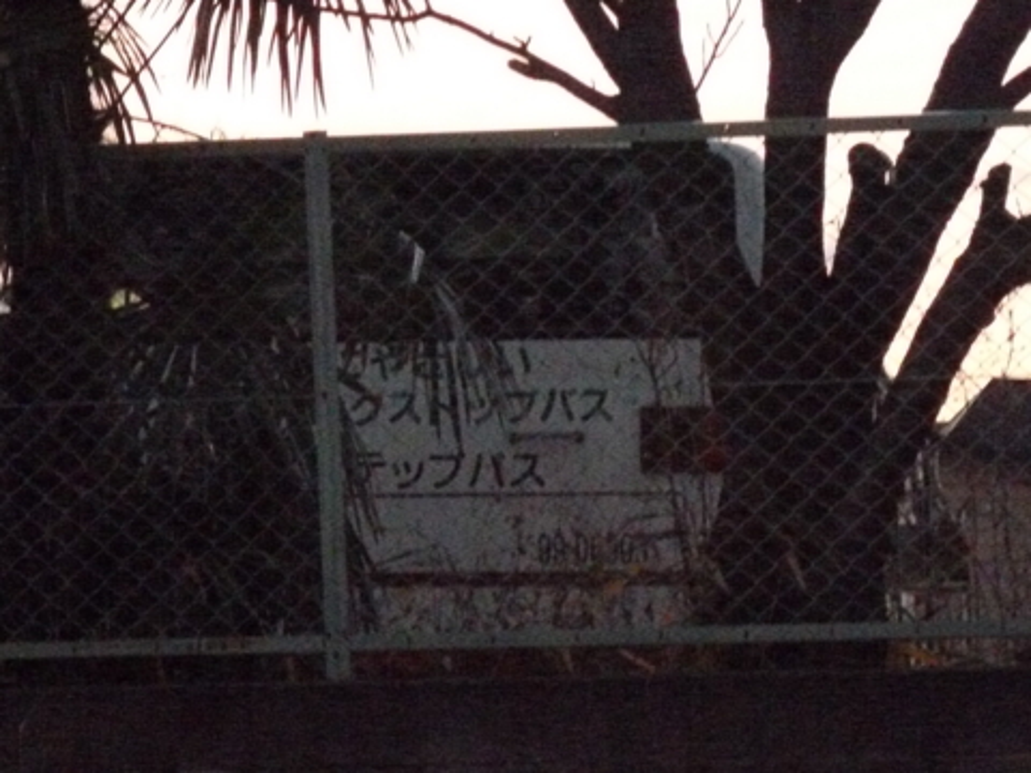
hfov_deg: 9.2
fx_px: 6433
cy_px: 386
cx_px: 516
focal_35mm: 216
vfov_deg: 6.9
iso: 1250
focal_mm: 24.1
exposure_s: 1/13
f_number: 3.3
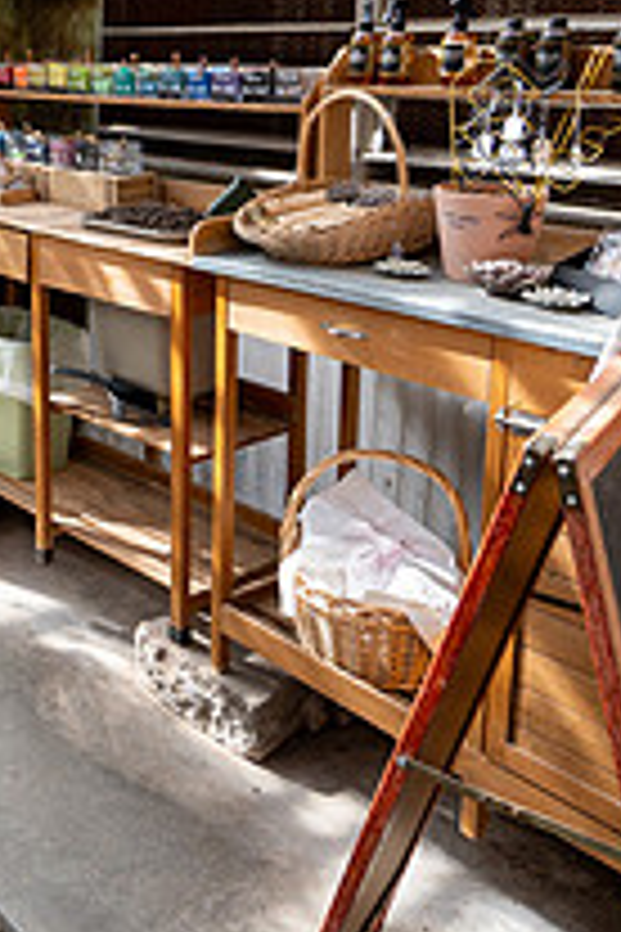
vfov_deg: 44.8
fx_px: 1087
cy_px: 232
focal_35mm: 42
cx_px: -68
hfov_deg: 28.8
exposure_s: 1/160
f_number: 4
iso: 125
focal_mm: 15
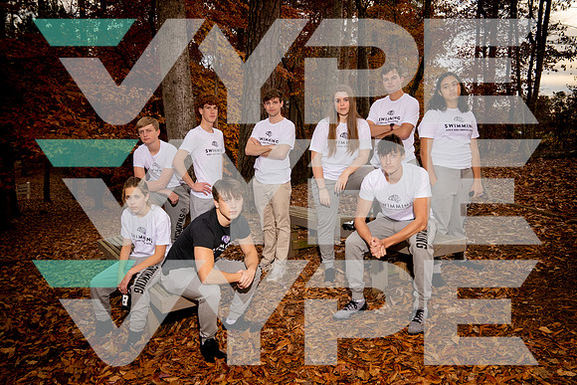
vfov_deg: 46.4
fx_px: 449
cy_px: 192
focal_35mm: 28
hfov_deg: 65.5
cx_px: 288
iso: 125
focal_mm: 28
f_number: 8
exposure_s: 1/250
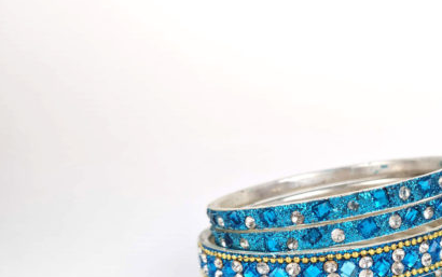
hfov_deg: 41.1
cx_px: 342
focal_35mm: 47
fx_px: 567
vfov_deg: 26.6
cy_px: 245
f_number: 1.8
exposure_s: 1/273
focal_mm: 5.4
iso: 50
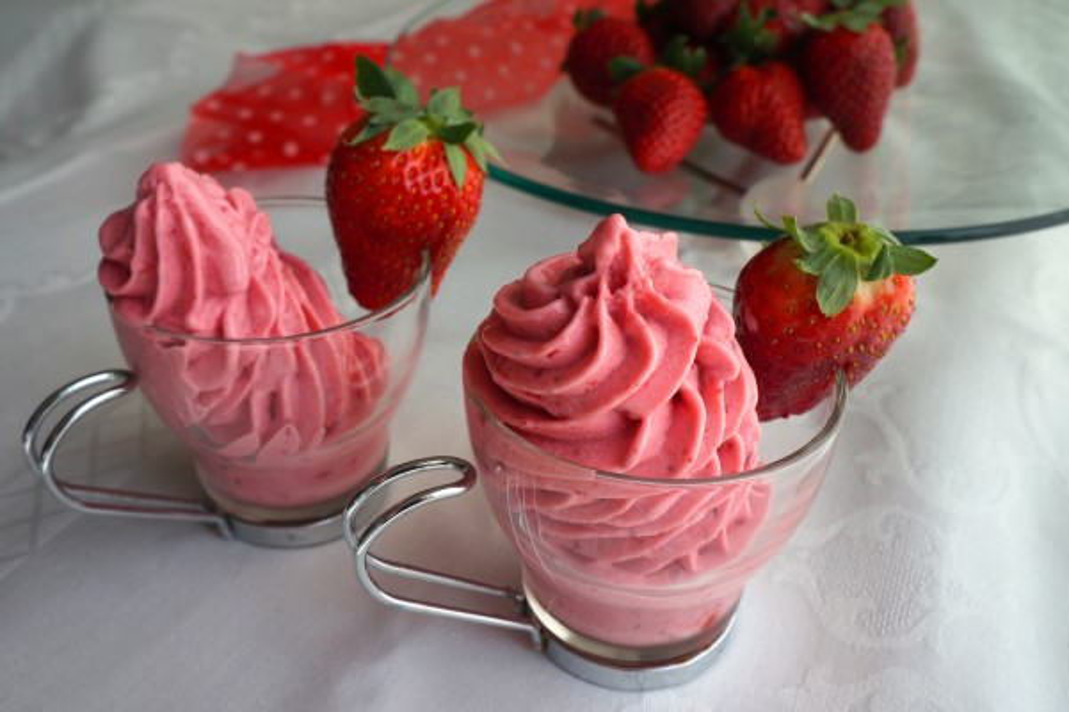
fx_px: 890
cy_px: 356
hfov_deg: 62.0
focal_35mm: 30
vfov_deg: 43.6
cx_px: 534
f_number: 8
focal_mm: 20
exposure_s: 1/100
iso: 100
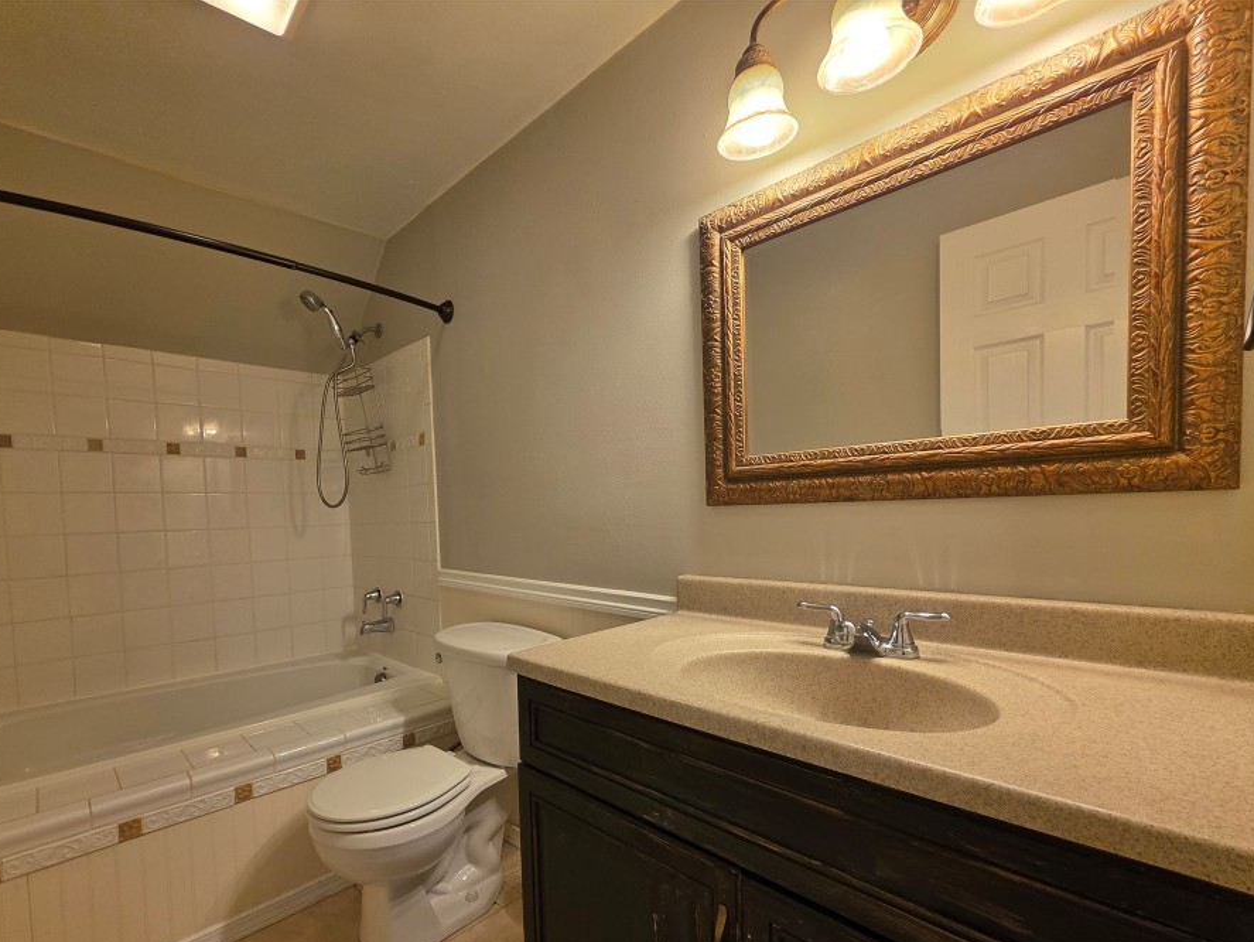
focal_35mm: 15
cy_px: 542
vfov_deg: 81.2
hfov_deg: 97.9
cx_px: 567
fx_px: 544
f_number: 1.9
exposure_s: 1/120
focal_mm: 2.2
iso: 100
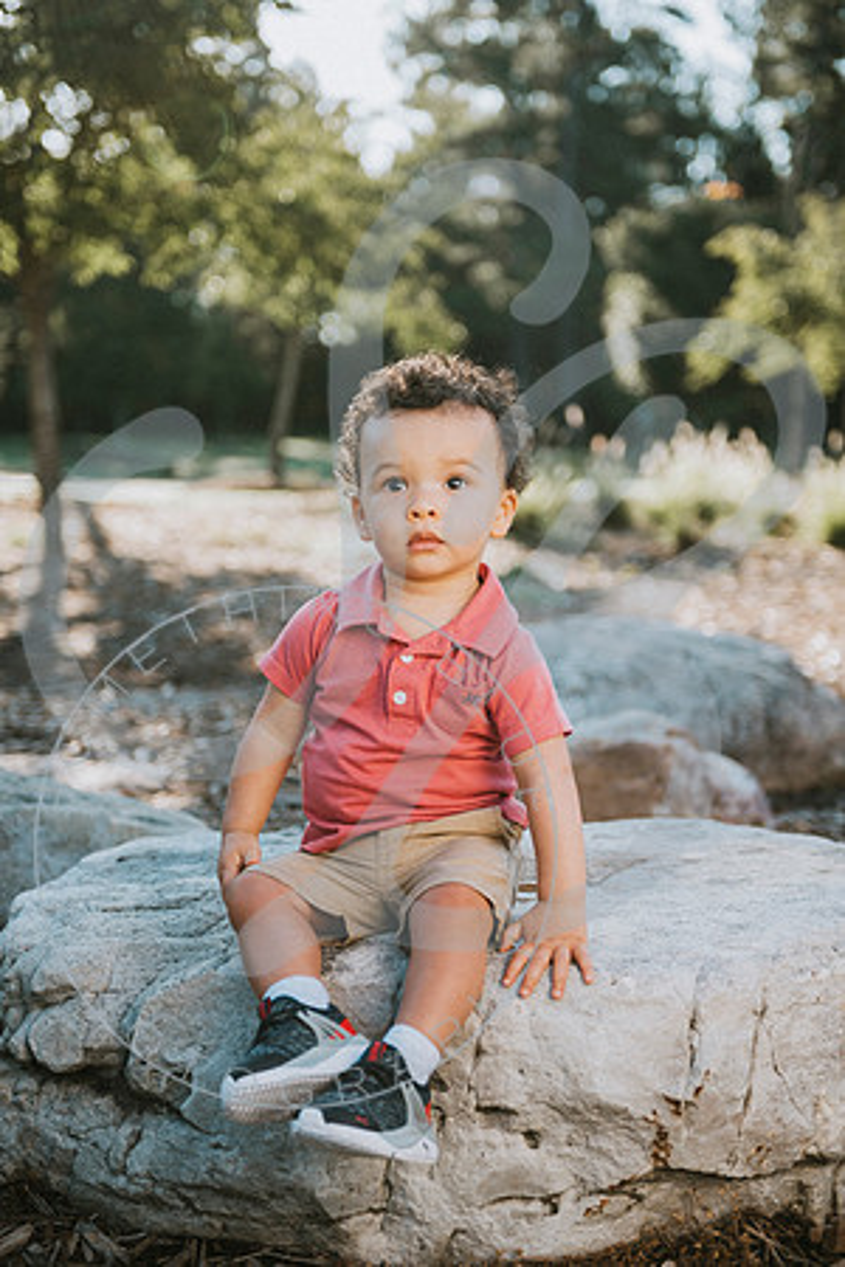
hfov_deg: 24.6
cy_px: 634
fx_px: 1936
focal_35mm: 55
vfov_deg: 36.2
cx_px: 422
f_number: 2.8
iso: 100
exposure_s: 1/320
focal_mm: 55
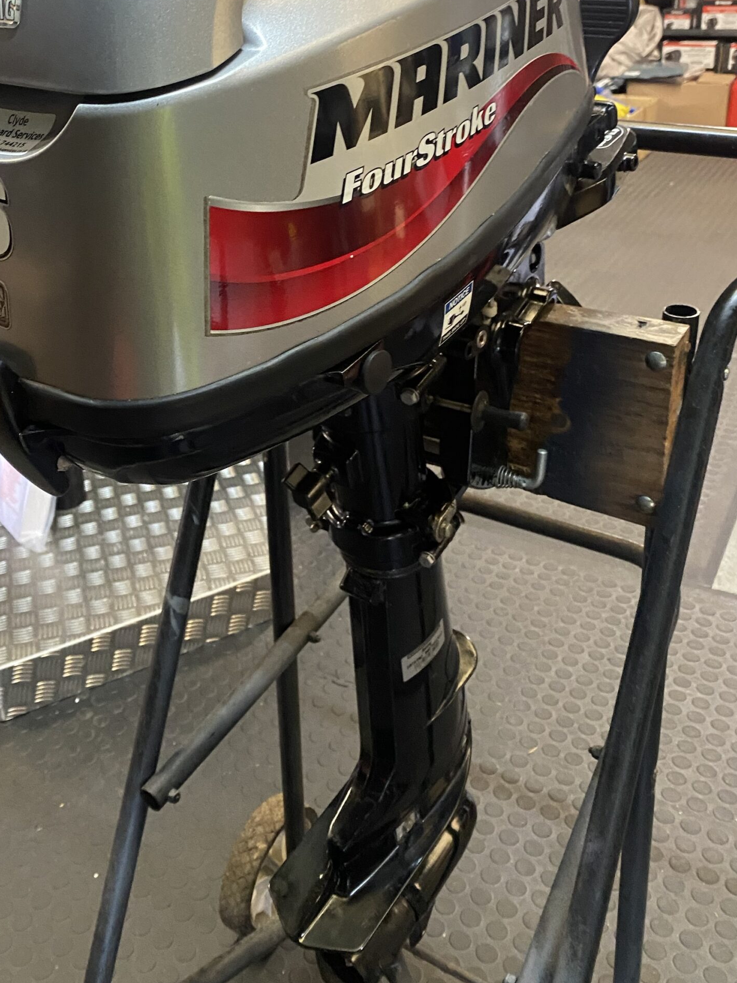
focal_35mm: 35
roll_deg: +3.8
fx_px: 994
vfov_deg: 51.6
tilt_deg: -20.7
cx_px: 278
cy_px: 324
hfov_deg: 40.4
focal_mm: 4.25
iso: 500
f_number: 1.8
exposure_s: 1/33
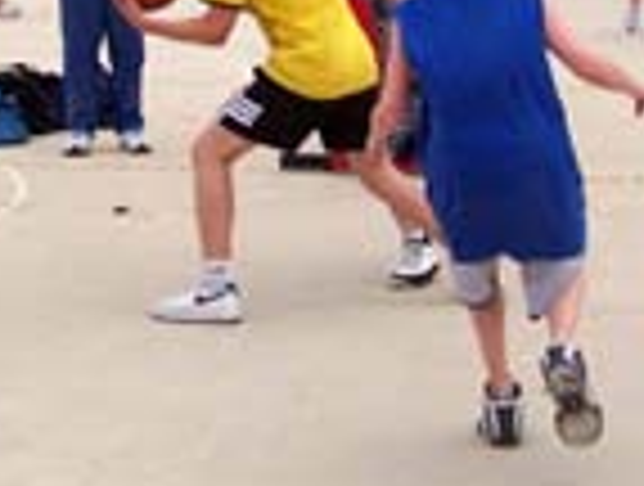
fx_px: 2462
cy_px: -148
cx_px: 293
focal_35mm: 132
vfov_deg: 11.0
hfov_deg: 14.9
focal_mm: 7
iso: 80
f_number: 2.9
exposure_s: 1/391
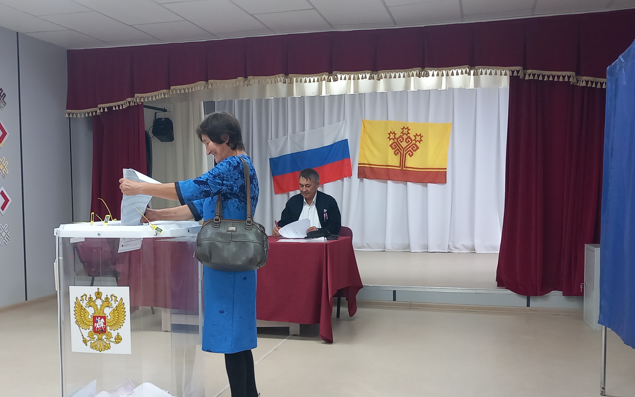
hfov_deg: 49.1
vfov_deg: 31.8
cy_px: 250
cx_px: 272
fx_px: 692
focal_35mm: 40
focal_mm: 4
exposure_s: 1/50
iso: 125
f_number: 1.8
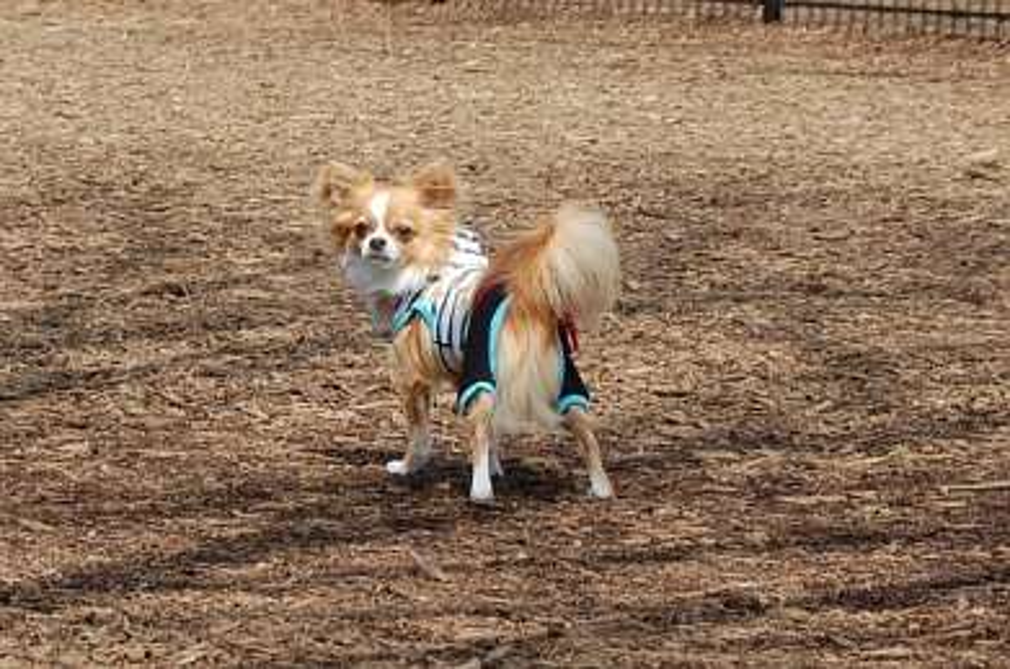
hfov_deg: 24.7
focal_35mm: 82
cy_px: 334
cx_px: 505
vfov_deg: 16.5
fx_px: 2310
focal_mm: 55
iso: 200
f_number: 8
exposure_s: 1/250
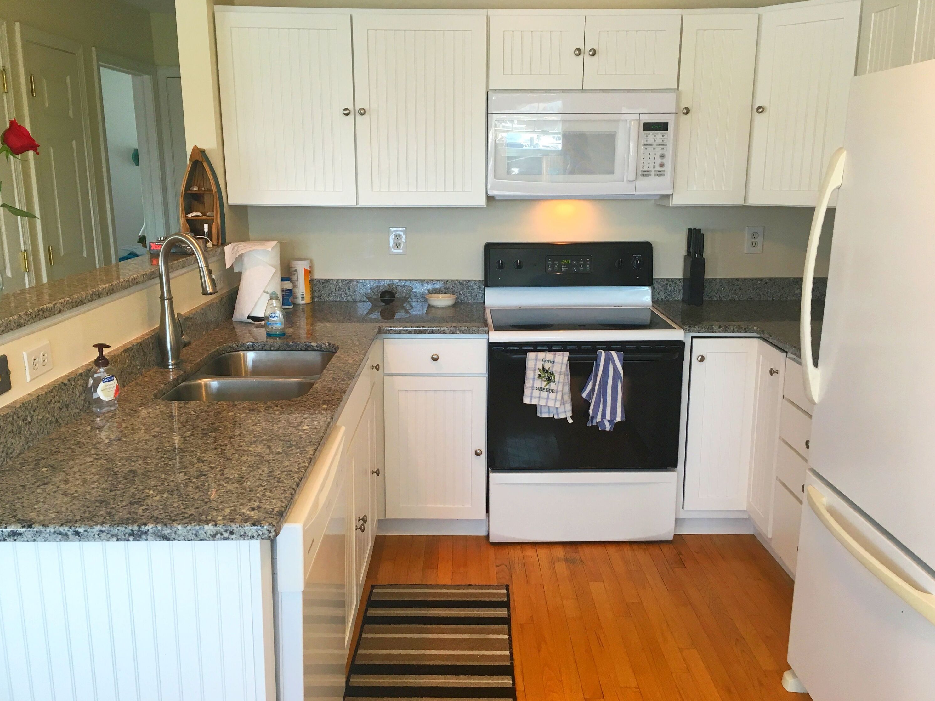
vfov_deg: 46.8
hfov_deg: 60.0
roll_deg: +0.7
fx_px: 810
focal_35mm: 30
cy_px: 351
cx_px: 473
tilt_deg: -11.9
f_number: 2.2
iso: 32
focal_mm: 4.15
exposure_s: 1/30
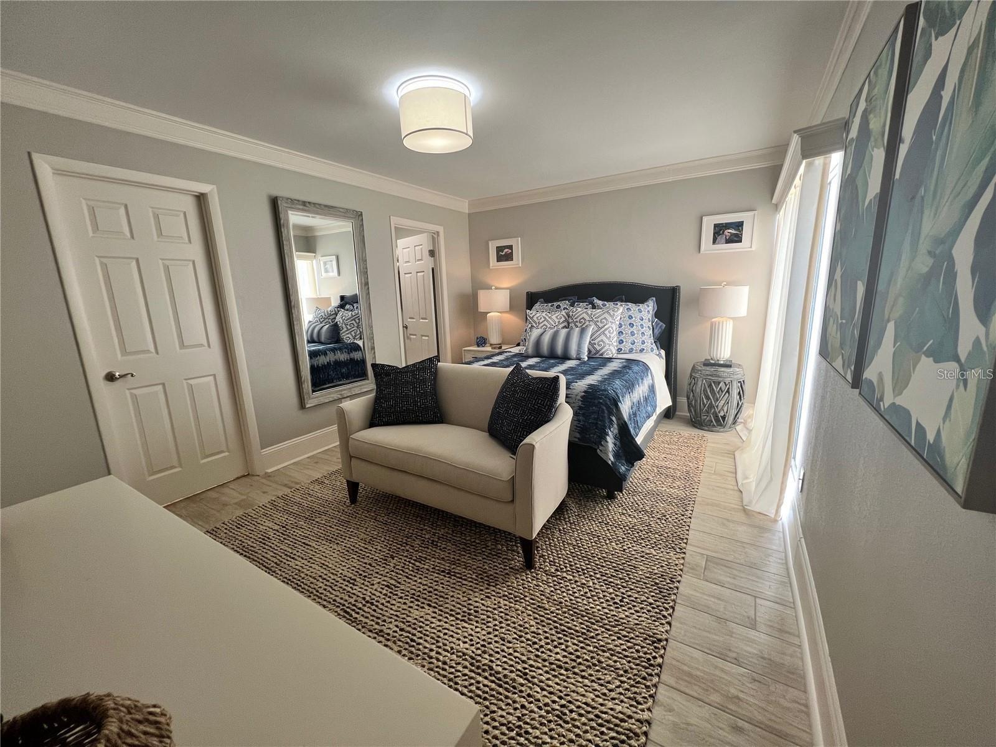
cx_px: 498
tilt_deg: -11.5
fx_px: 374
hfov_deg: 106.2
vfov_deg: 89.9
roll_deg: +2.3
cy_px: 374
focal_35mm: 13
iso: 125
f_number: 1.8
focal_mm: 1.57
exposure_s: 1/60
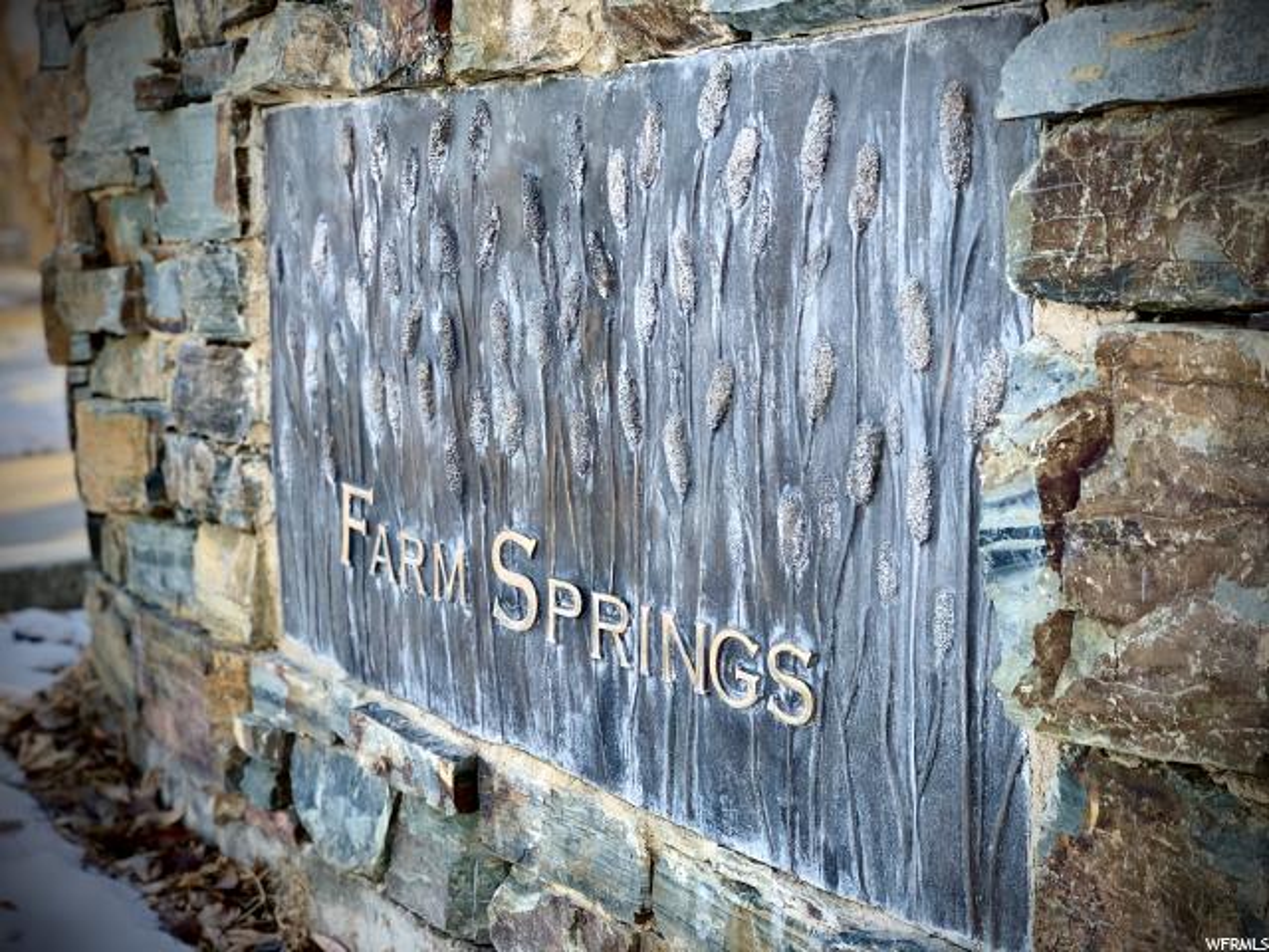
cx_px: 634
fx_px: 1906
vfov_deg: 28.0
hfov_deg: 36.8
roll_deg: +0.2
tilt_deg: -6.1
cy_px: 476
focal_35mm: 52
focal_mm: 6
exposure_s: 1/122
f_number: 2.4
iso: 32
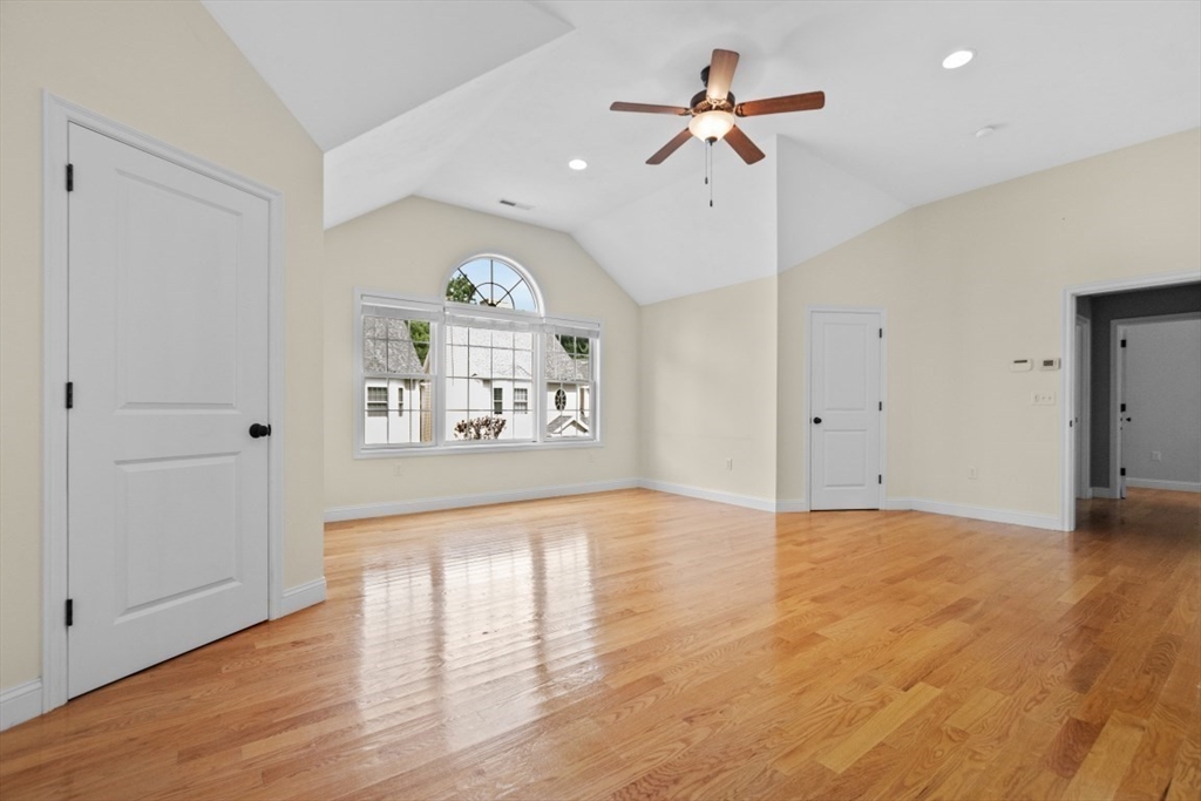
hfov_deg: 100.4
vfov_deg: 77.3
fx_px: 500
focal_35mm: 15
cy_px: 400
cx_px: 600
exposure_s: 1/80
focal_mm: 10
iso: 320
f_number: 4.5
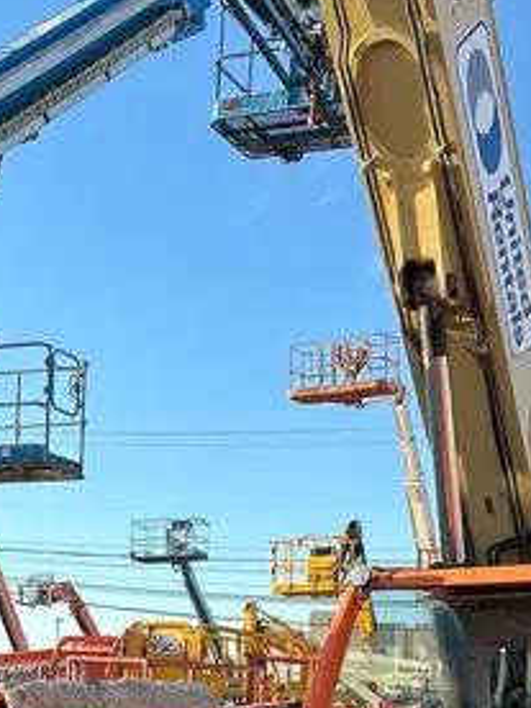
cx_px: 236
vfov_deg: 25.9
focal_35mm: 69
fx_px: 1411
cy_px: 796
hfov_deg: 21.3
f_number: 1.5
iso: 50
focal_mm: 5.7
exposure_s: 1/1395
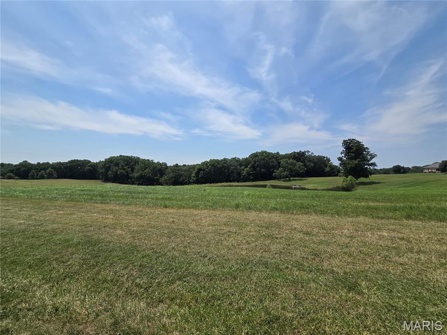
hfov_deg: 106.2
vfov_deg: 89.9
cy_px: 168
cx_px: 224
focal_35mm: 13
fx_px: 168
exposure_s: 1/4222
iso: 50
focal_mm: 2.2
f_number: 2.2
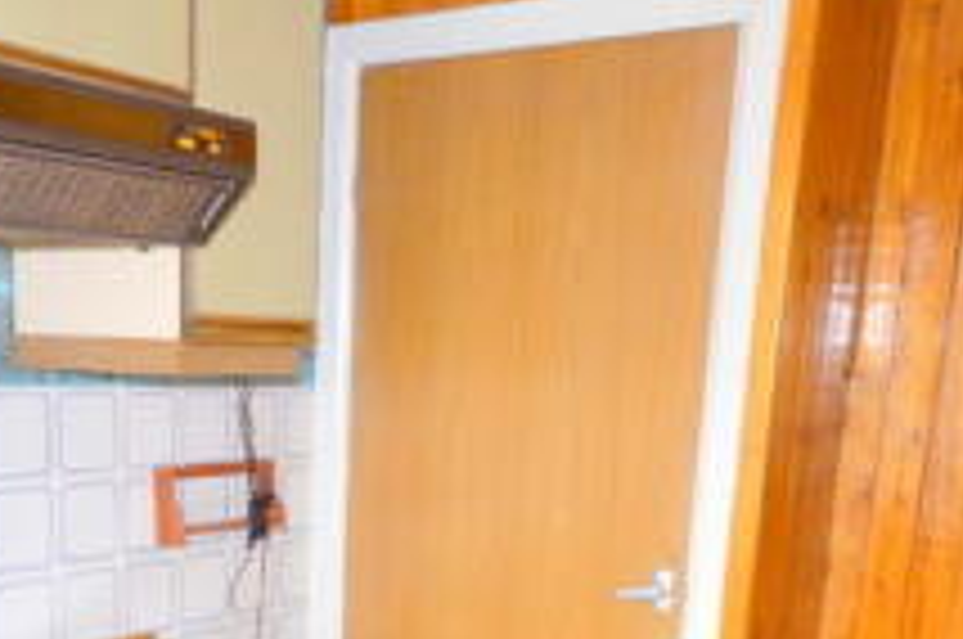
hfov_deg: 42.3
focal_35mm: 46
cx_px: 328
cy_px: 688
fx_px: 1229
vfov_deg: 27.0
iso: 450
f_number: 4
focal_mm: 10
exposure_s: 1/60
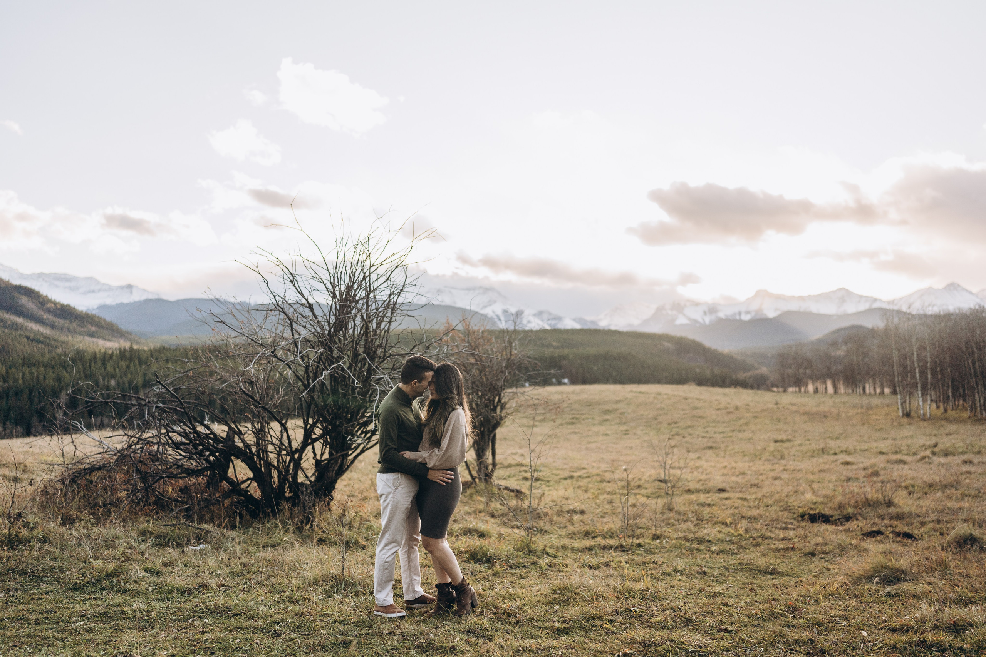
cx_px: 493
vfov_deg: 37.9
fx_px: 959
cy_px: 328
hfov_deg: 54.4
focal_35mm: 35
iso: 400
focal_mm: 35
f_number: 1.6
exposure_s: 1/320
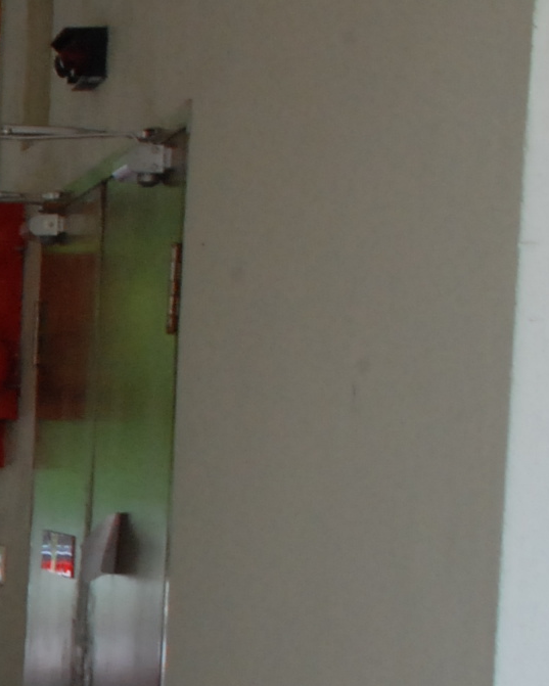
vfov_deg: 14.2
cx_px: -885
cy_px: 675
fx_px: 2721
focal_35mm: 134
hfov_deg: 9.8
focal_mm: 22
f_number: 18
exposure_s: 1/20
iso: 800
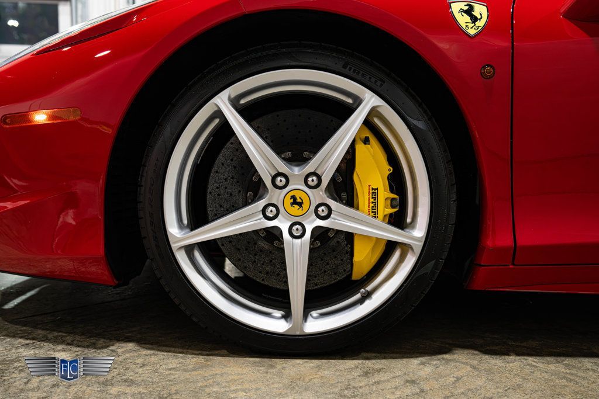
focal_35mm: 37
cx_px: 300
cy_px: 200
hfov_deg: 51.9
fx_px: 616
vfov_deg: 36.0
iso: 1600
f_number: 4
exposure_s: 1/80
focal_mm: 37
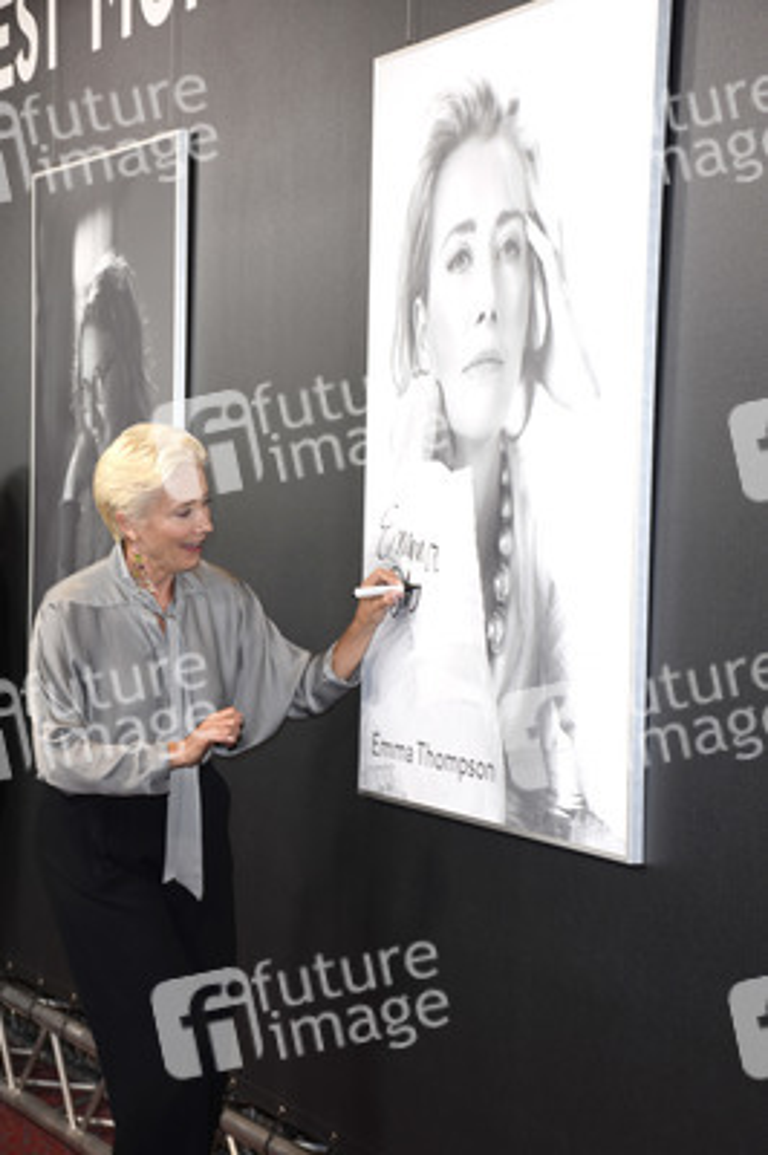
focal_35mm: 78
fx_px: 2500
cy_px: 578
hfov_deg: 17.5
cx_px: 384
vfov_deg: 26.0
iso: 400
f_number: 6.3
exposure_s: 1/60
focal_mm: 52
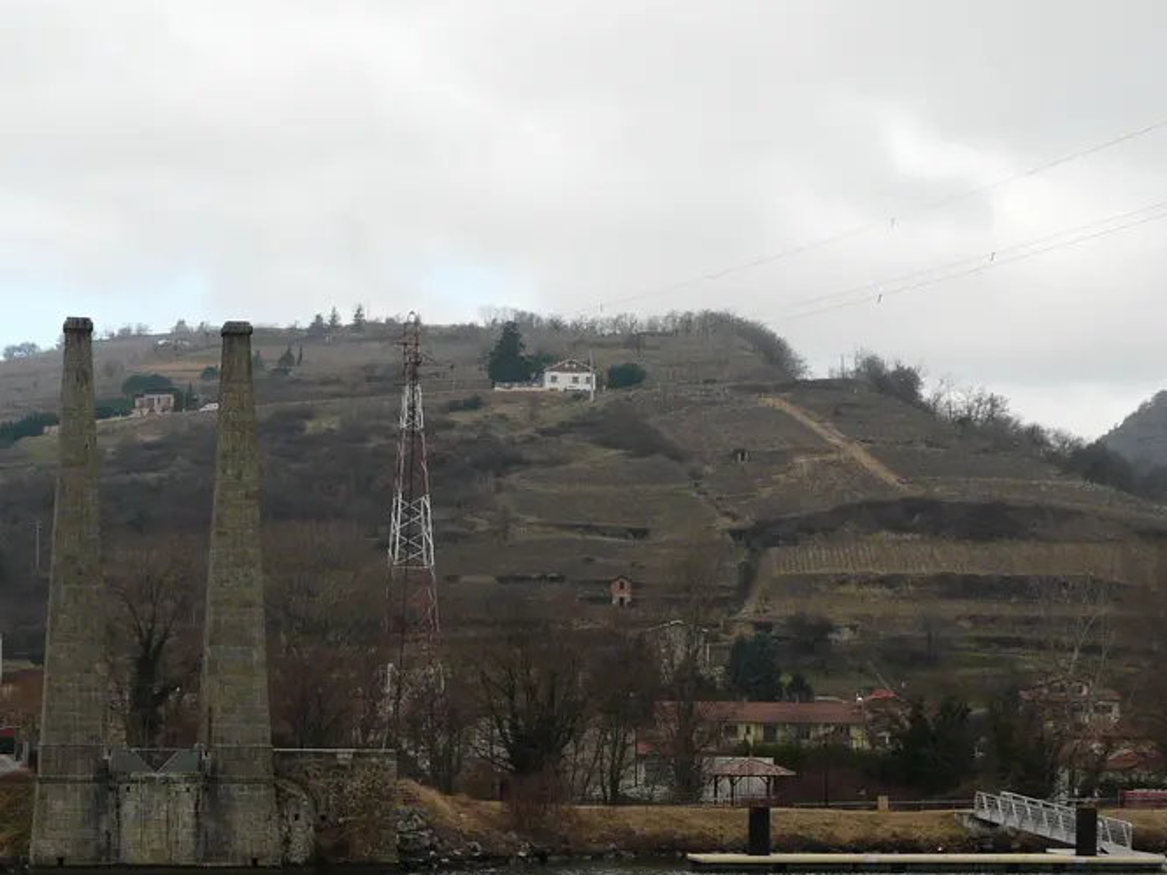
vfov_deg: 18.9
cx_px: 337
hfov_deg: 25.1
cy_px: 758
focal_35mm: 77
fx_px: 2596
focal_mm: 6.5
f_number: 5
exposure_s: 1/250
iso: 100
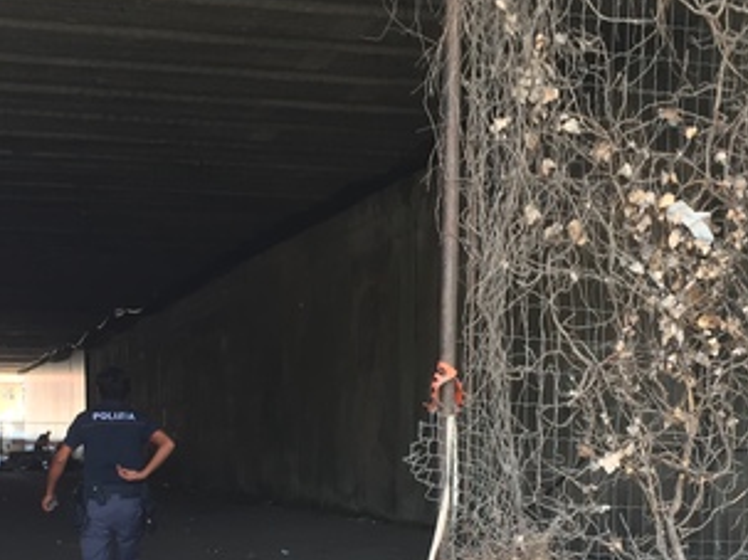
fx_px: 1447
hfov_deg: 28.9
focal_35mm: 67
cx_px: 304
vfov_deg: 21.3
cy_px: 537
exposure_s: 1/100
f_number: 2.2
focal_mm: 4.15
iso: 50
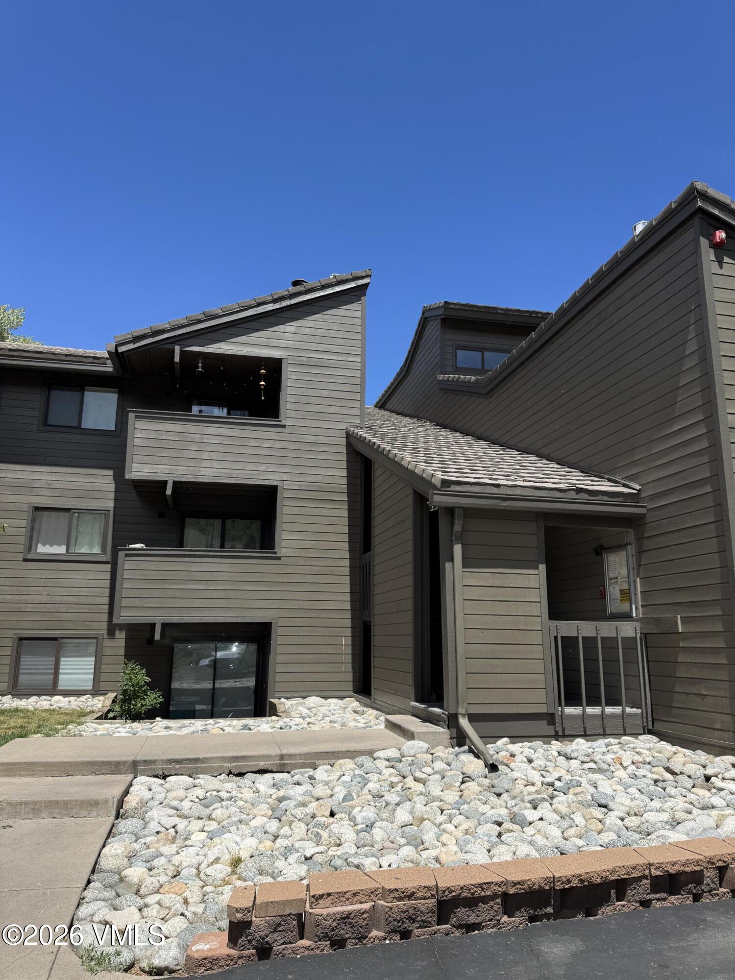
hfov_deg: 56.8
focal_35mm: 24
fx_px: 679
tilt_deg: +12.2
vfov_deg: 71.6
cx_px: 368
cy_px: 490
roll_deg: -1.3
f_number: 1.78
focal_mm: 6.76
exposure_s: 1/3802
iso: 80
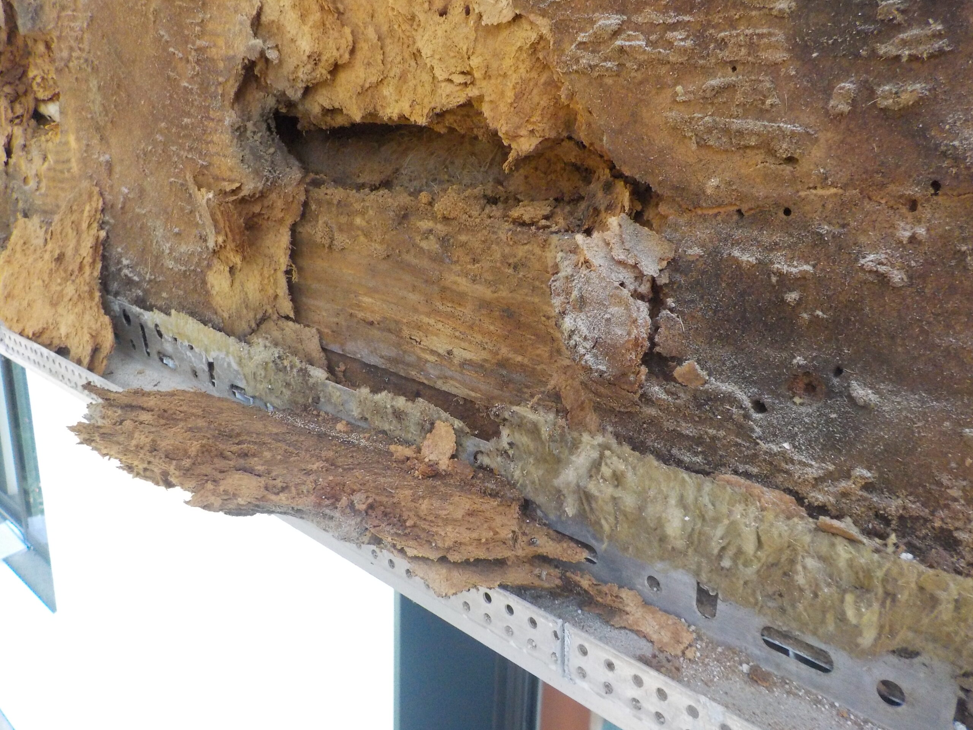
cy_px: 365
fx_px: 843
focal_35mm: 30
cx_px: 486
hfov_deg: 60.0
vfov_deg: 46.8
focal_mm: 4.1
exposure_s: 1/250
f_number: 3.3
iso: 450
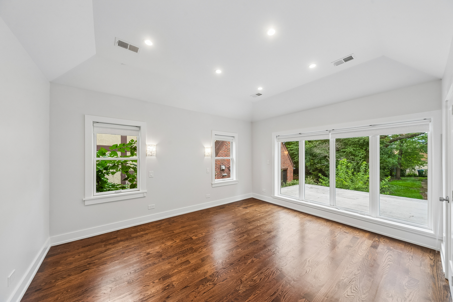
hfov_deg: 112.7
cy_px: 151
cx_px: 226
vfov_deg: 89.9
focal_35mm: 12
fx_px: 151
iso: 400
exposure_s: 1/30
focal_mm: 12
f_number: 8
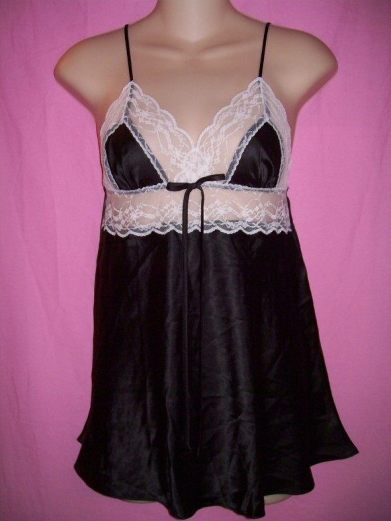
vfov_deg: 51.4
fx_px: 542
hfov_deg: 39.7
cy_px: 260
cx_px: 196
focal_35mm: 36
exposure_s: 1/64
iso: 80
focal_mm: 6
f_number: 2.7
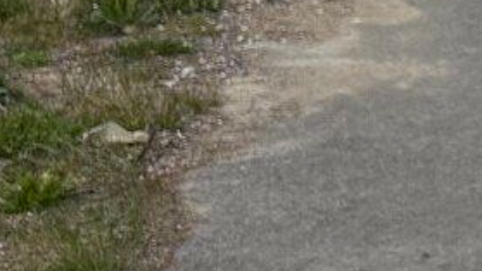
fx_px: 2339
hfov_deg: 9.4
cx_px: 1425
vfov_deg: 6.6
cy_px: 104
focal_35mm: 183
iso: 80
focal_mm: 6.76
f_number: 1.78
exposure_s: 1/2703
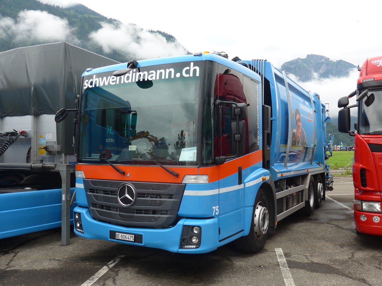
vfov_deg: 41.8
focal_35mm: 34
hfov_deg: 54.0
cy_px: 143
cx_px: 191
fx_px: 375
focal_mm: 7
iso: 80
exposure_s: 1/320
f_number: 2.8
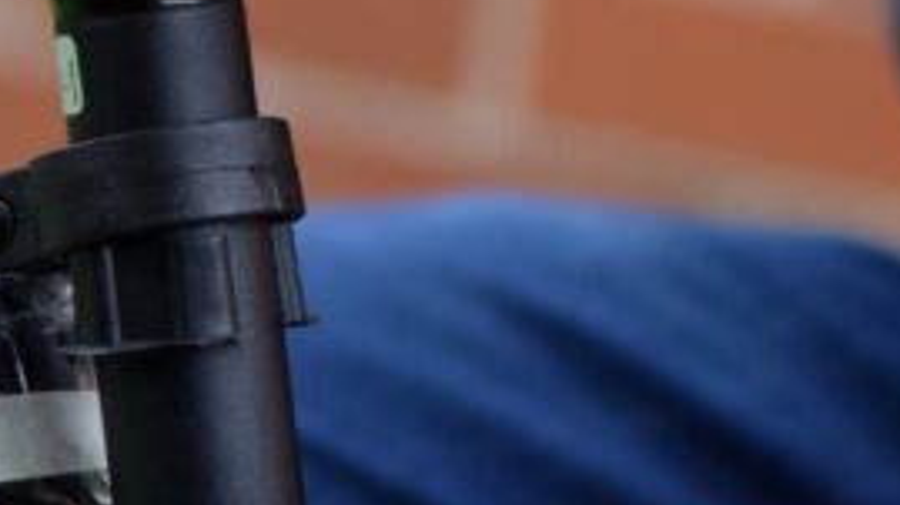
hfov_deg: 7.3
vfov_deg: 4.1
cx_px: 13
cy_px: 268
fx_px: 7032
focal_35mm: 295
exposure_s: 1/640
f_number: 1.8
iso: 100
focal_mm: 35
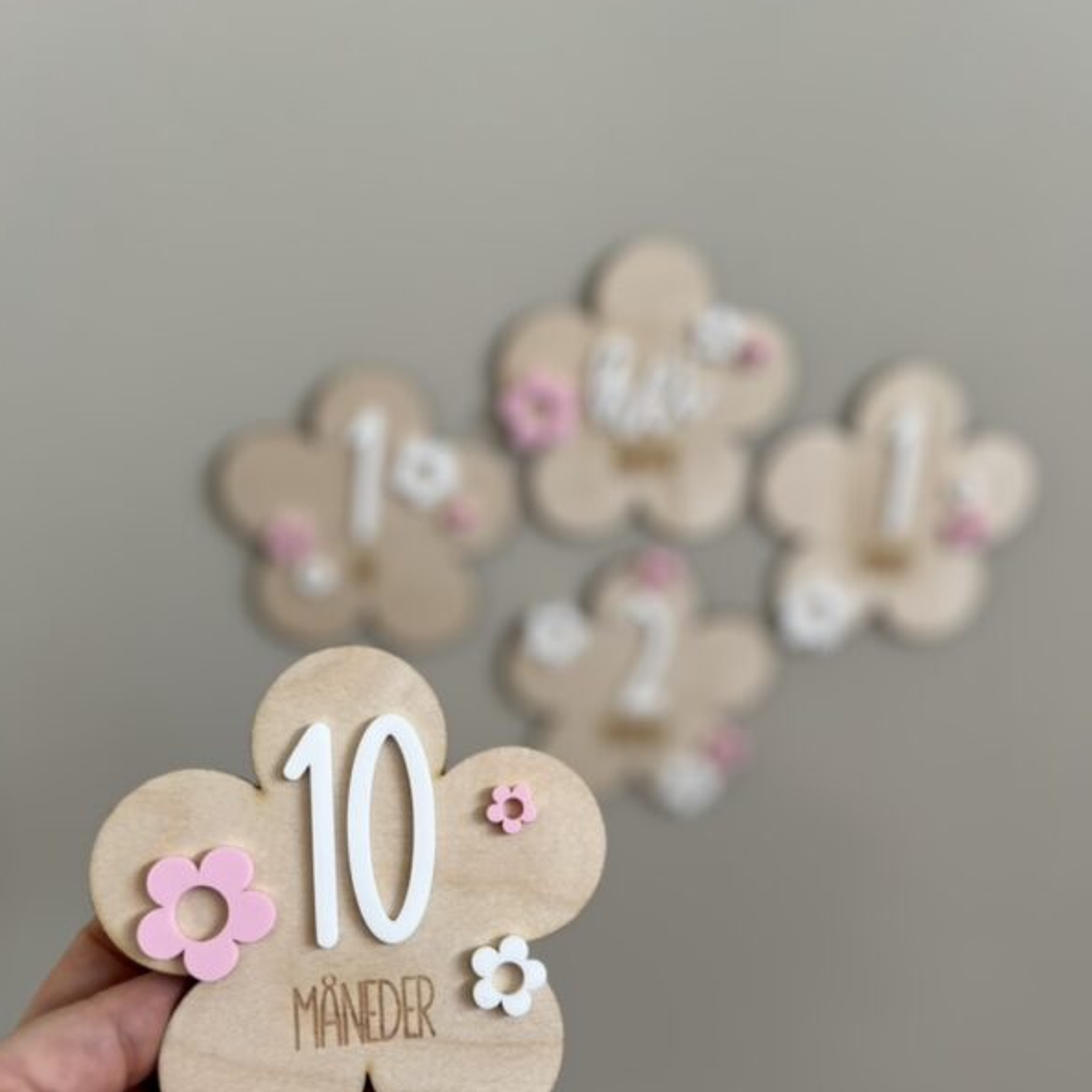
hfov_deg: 52.5
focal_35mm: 31
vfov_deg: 52.2
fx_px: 1106
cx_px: 543
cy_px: 656
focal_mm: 5.7
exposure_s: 1/121
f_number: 1.5
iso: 32
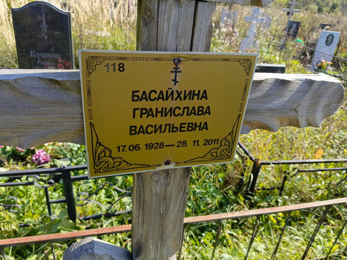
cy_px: 130
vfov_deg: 54.9
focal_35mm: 25
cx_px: 174
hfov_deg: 69.4
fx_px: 251
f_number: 1.69
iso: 112
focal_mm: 4.76
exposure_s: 1/403
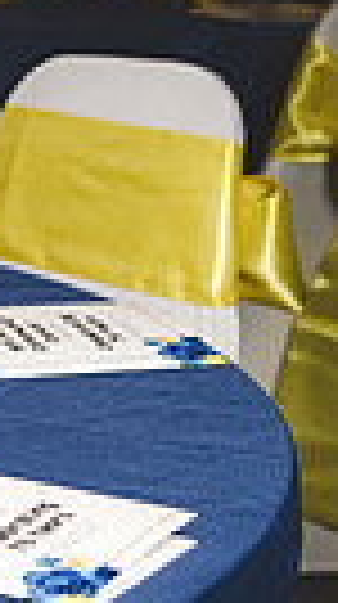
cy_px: 303
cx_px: -963
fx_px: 2207
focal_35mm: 138
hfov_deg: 6.9
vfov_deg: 15.6
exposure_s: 1/200
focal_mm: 28
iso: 250
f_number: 2.8
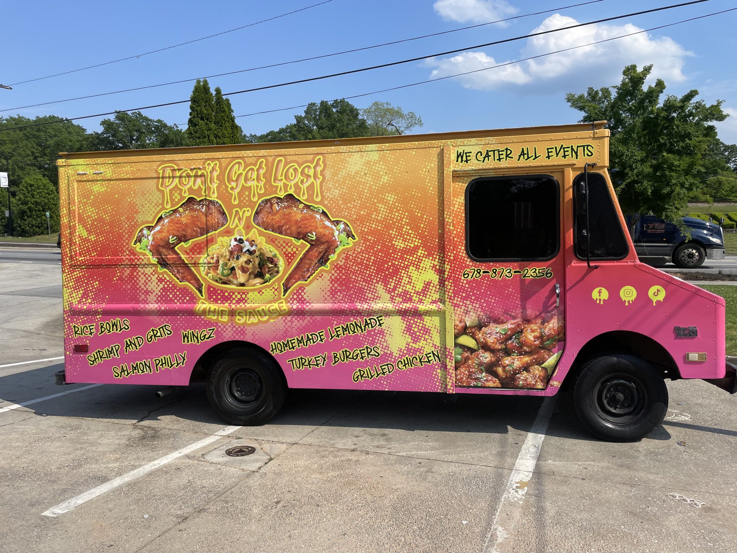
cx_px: 368
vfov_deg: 53.1
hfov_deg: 67.3
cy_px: 276
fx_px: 554
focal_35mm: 26
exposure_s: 1/3861
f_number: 1.6
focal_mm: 4.2
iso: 32
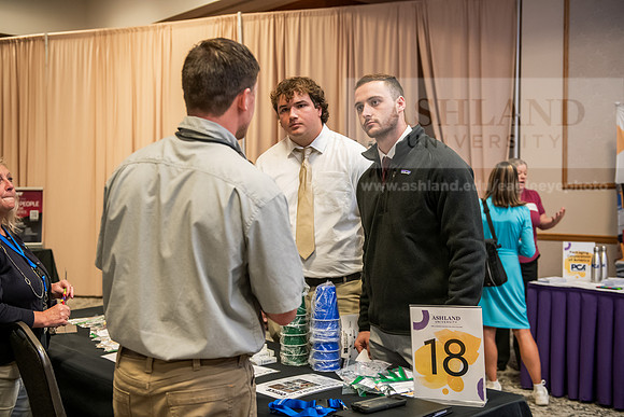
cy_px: 208
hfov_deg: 46.4
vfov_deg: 31.9
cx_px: 312
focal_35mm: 42
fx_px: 728
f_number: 3.2
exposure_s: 1/160
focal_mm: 42
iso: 2000
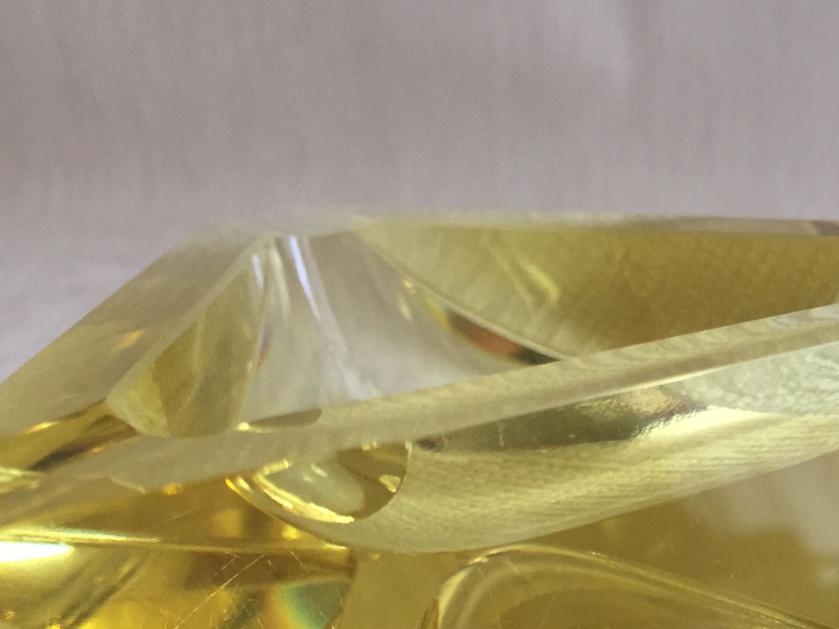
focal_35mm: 53
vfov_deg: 26.6
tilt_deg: -23.5
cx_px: 541
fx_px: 1284
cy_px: 571
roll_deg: +1.7
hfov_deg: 35.9
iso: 64
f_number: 2.2
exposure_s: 1/33
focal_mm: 4.15
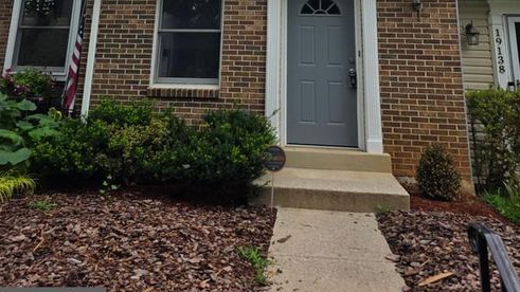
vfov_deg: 30.9
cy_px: -28
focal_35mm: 34
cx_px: 256
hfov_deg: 58.0
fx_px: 469
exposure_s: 1/4889
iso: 80
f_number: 1.7
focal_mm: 6.3
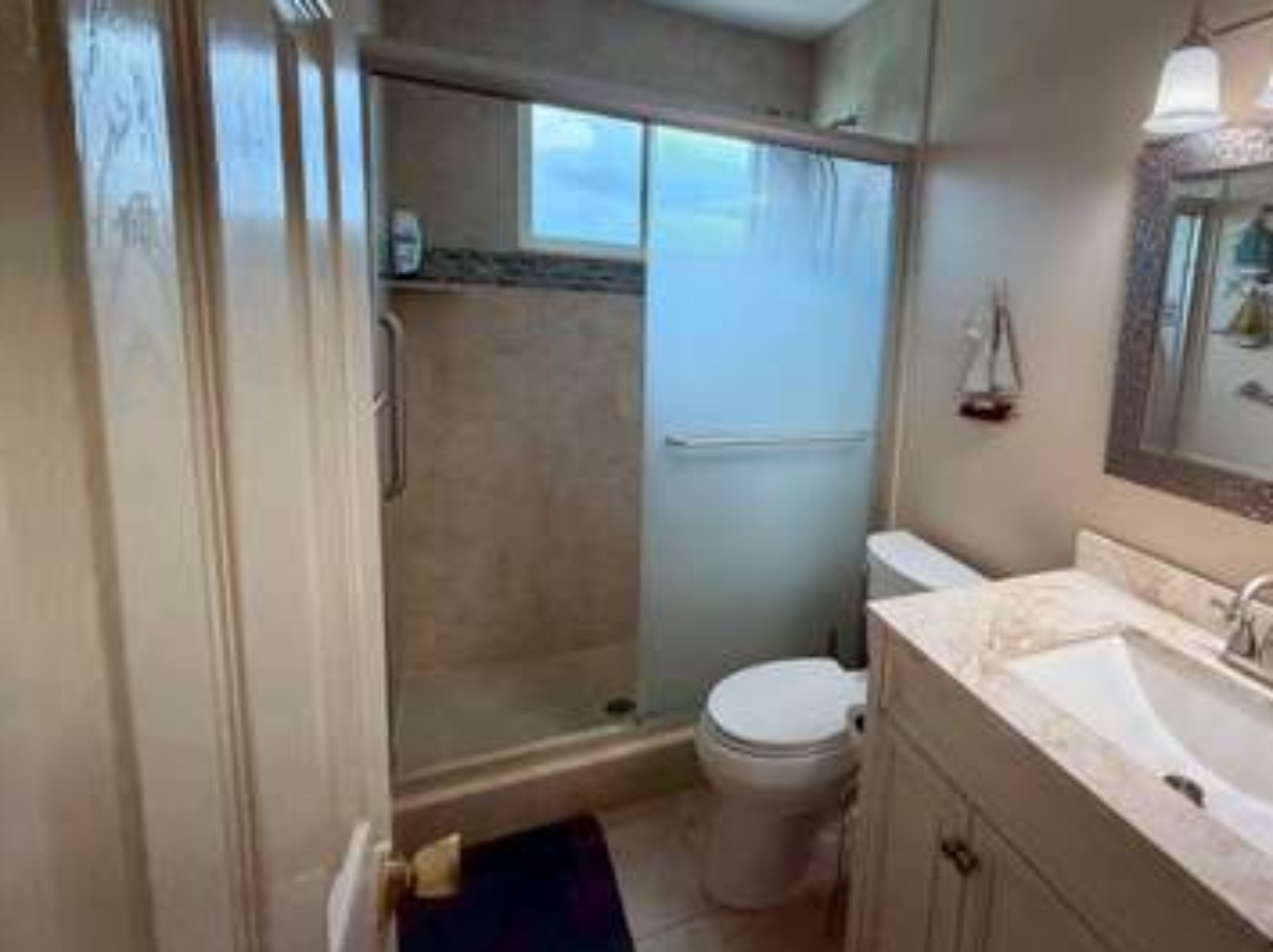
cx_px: 838
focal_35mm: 19
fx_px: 698
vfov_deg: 68.3
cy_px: 406
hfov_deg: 82.1
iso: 100
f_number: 2.2
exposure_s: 1/120
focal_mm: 2.22
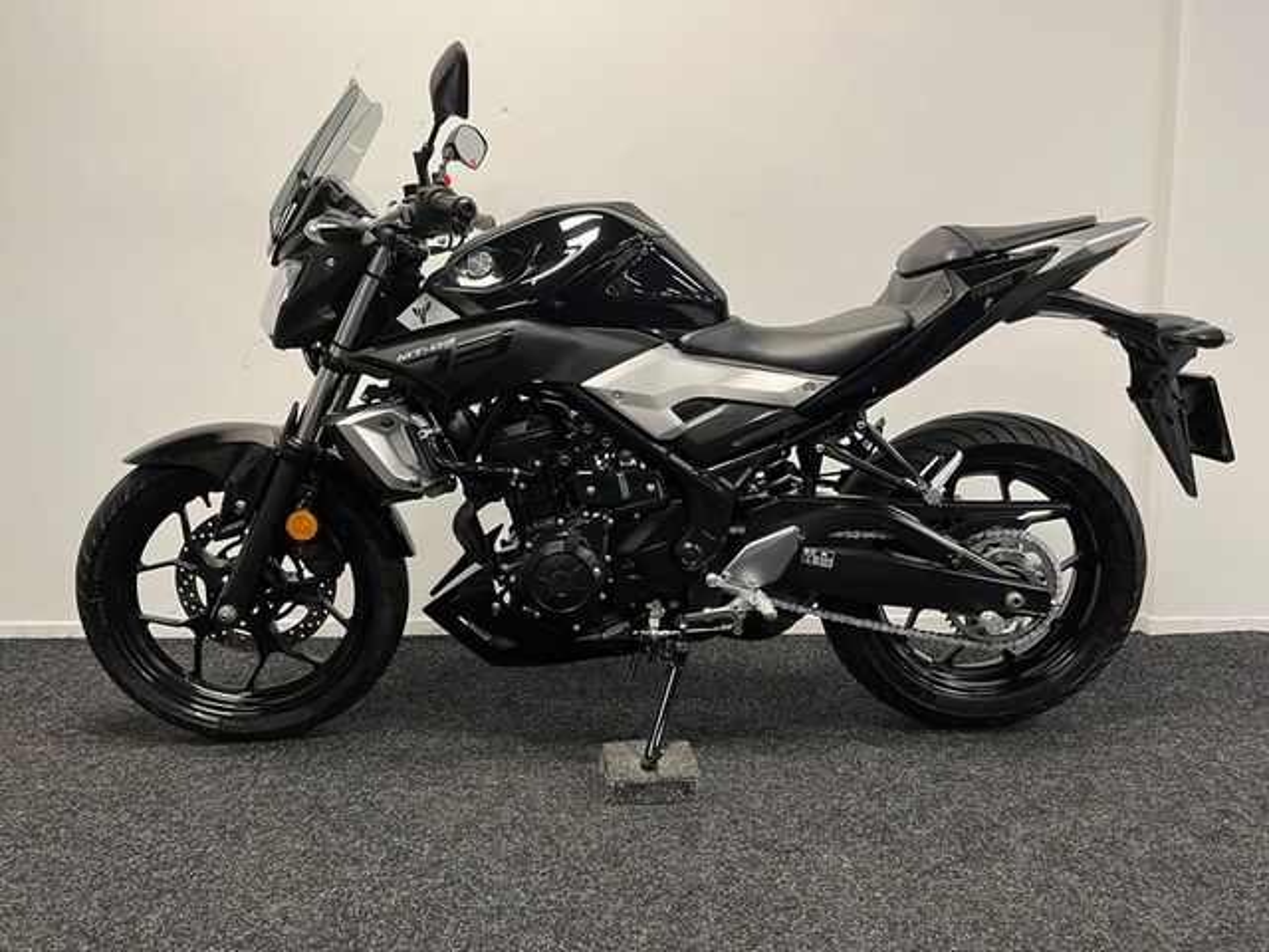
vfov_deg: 53.1
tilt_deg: -6.9
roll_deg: +1.0
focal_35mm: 26
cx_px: 634
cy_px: 476
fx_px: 953
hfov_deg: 67.3
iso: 125
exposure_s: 1/50
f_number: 1.6
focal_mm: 5.1
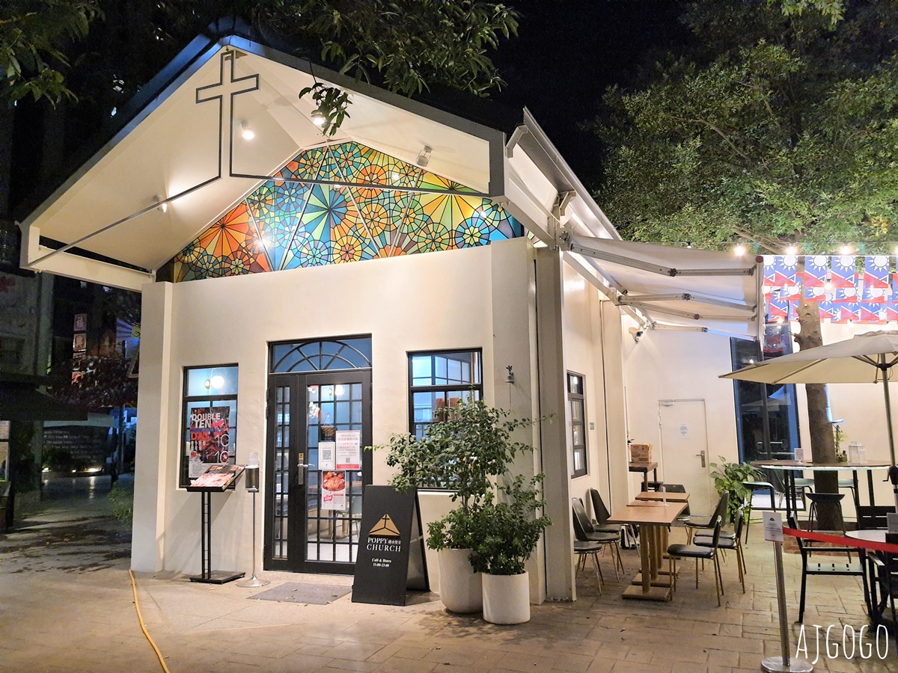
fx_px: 674
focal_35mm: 26
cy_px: 336
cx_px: 449
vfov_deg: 53.1
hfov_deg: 67.3
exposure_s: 1/40
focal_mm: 4.32
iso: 400
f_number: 1.7
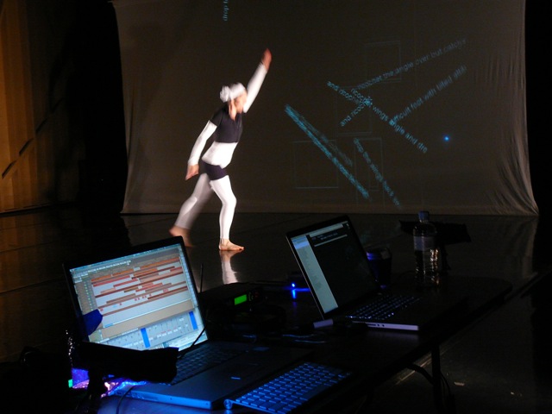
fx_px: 941
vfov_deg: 24.8
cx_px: 276
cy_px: 207
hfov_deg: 32.7
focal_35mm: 59
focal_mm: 8.7
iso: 200
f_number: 3.5
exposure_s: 1/8
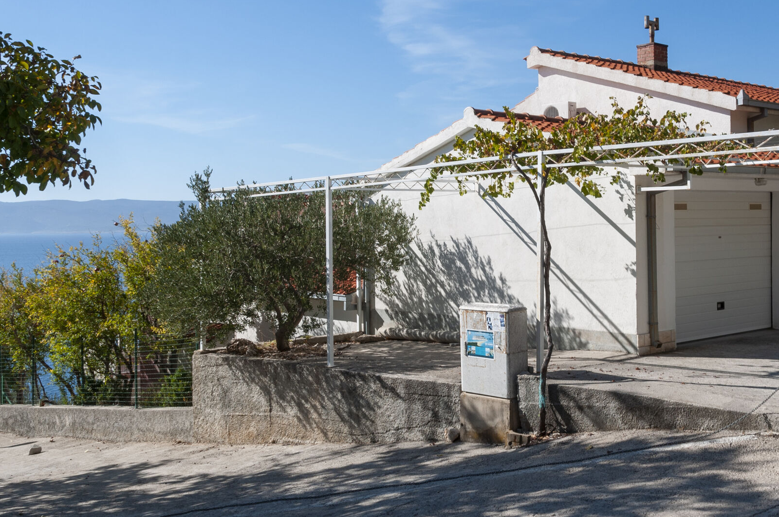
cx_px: 564
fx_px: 908
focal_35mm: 42
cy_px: 206
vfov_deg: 31.7
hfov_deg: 45.2
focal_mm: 16
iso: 100
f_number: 11
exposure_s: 1/125
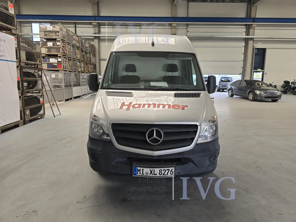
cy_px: 111
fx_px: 197
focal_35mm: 23
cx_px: 148
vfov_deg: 58.9
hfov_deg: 73.9
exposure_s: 1/180
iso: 50
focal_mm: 6.3
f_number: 1.7
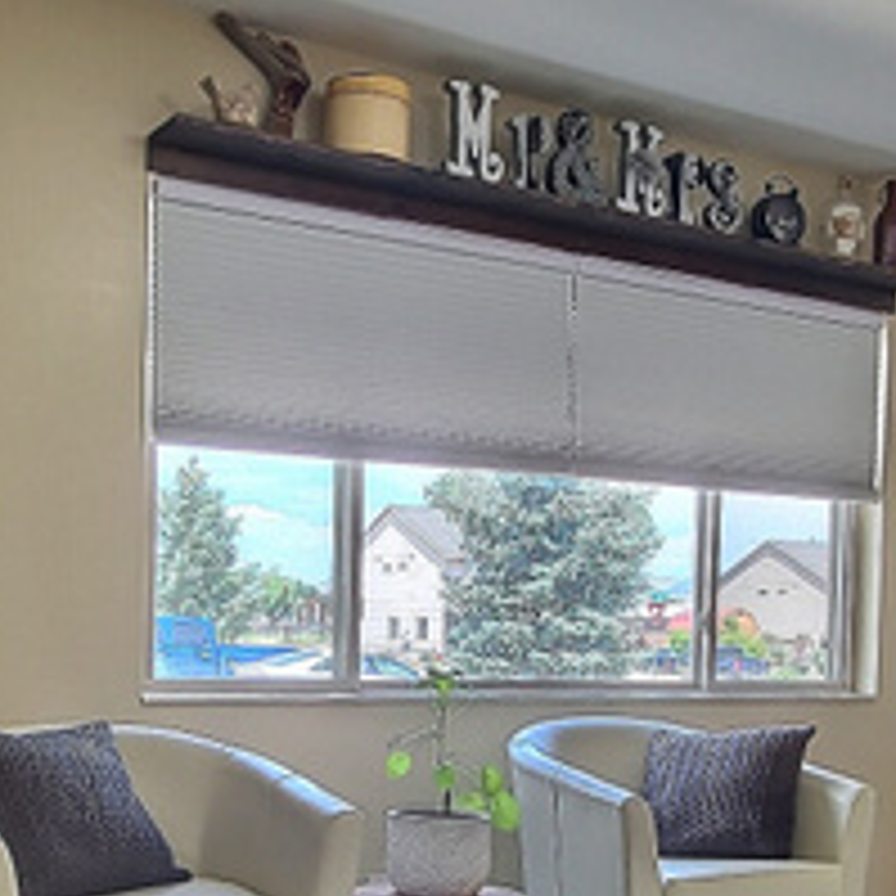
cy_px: 675
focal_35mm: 37
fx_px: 1084
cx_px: 473
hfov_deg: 44.9
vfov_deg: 43.4
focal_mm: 2.2
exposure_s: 1/2
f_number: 2.2
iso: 639
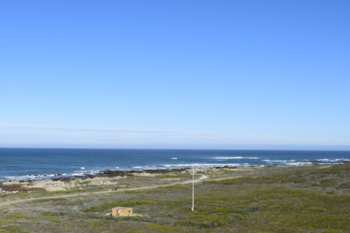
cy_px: 141
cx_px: 47
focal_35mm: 55
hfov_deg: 34.6
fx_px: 535
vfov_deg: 24.6
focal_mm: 18
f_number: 11
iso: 220
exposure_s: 1/500
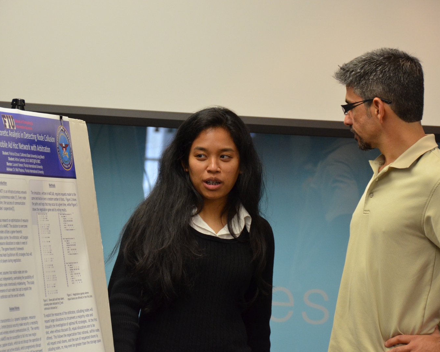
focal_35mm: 162
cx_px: 211
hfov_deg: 11.9
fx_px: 2104
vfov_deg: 9.6
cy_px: 176
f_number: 7.1
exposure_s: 1/60
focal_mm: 95
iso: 1600
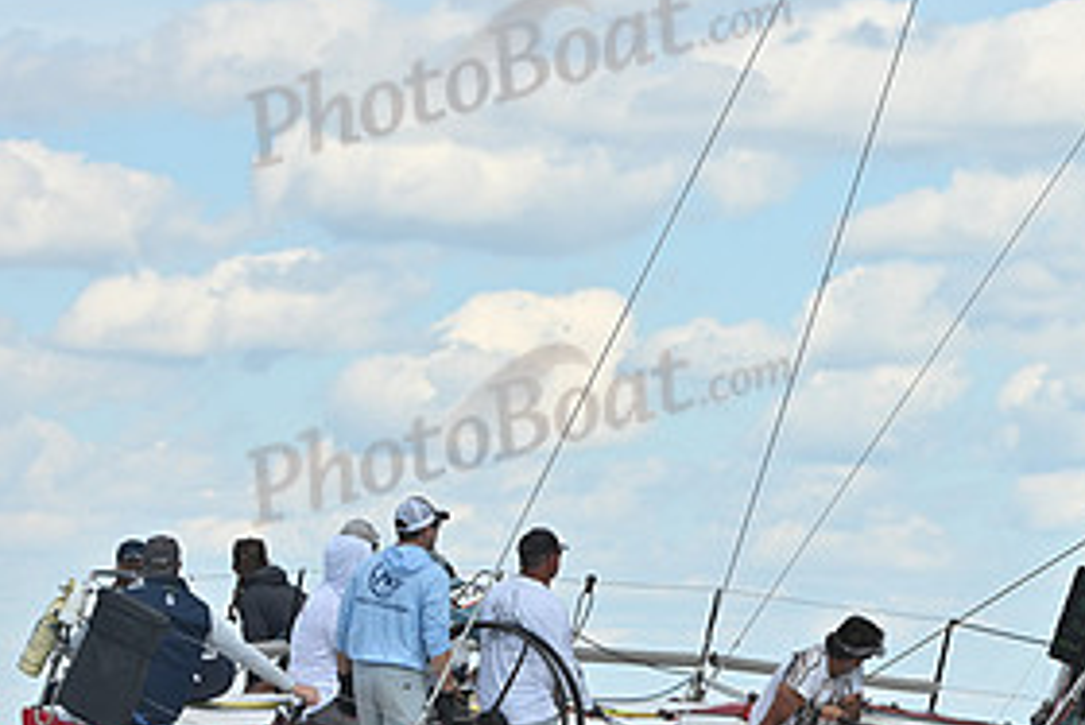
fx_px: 7237
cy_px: 572
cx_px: 996
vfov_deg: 5.7
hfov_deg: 8.5
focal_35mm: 240
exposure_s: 1/1000
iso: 250
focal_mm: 116
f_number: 8
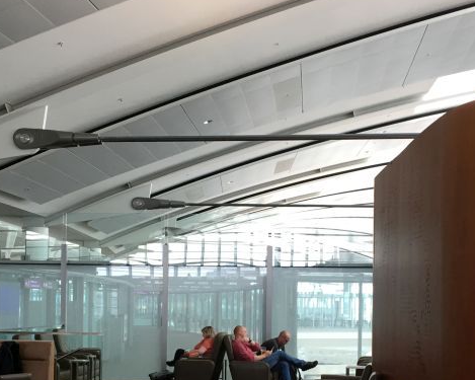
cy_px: 302
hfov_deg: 32.5
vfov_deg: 25.8
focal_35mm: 58
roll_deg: -0.3
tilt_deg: +1.3
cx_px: 246
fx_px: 815
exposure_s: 1/15
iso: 25
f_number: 2.2
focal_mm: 4.15
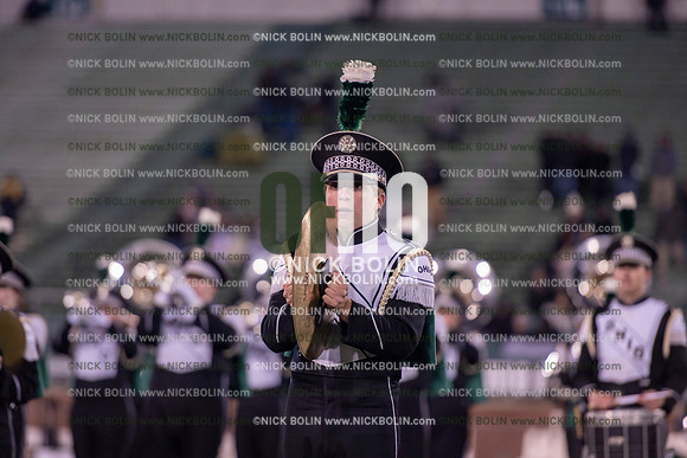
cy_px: 229
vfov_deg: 6.9
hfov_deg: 10.3
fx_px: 3817
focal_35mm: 200
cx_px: 344
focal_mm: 200
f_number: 2.8
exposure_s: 1/1250
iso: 2500
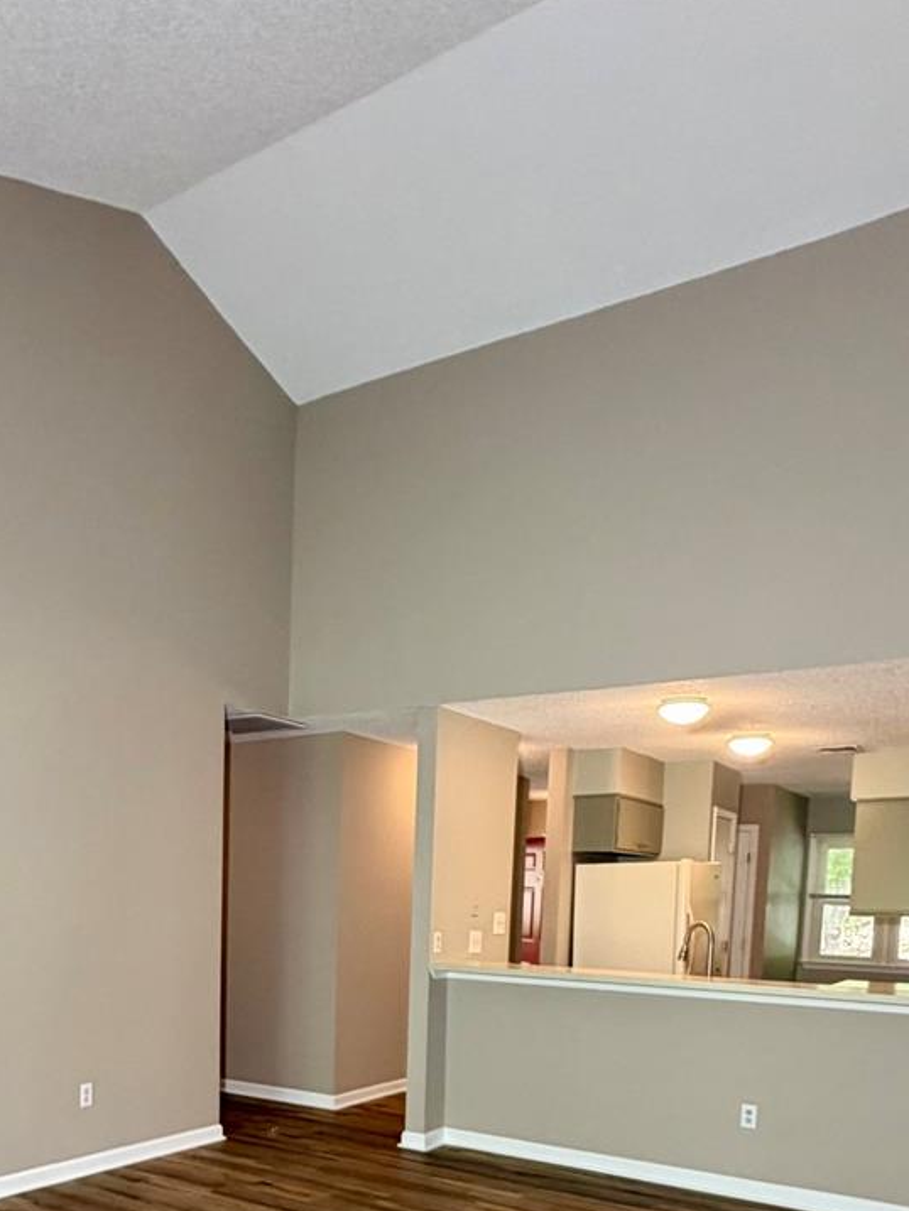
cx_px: 316
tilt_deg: -6.1
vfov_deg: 54.6
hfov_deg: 46.2
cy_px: 1015
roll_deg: -1.5
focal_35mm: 30
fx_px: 1050
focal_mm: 2.22
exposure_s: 1/60
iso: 250
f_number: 2.2
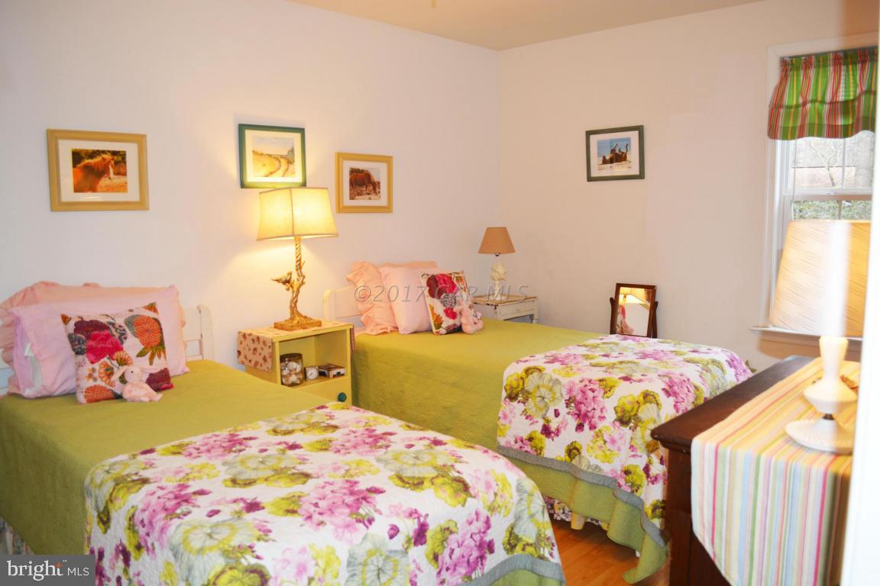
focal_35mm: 27
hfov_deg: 67.4
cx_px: 440
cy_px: 293
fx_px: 660
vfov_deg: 47.9
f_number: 3.5
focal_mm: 18
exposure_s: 1/60
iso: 400
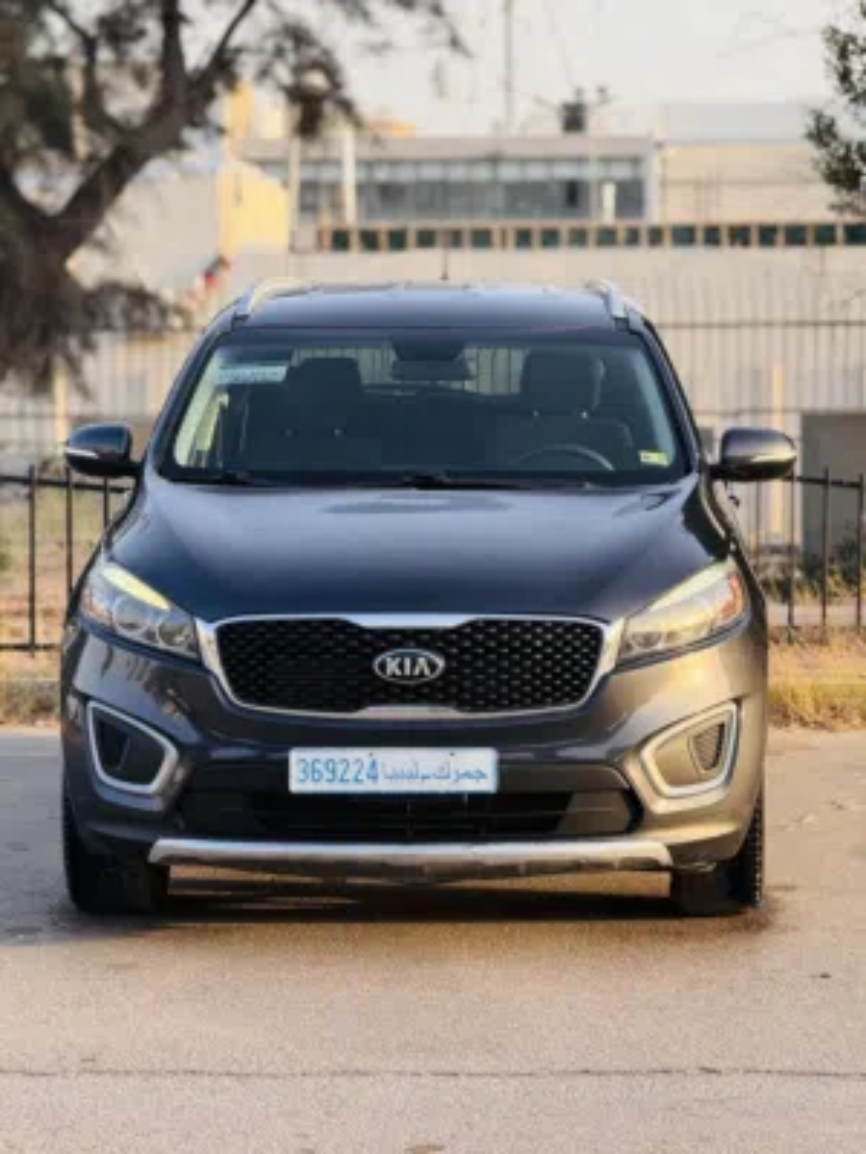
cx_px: 433
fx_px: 4003
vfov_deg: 16.4
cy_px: 577
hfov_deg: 12.3
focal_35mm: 120
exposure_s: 1/162
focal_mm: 15.66
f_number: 2.8
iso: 50
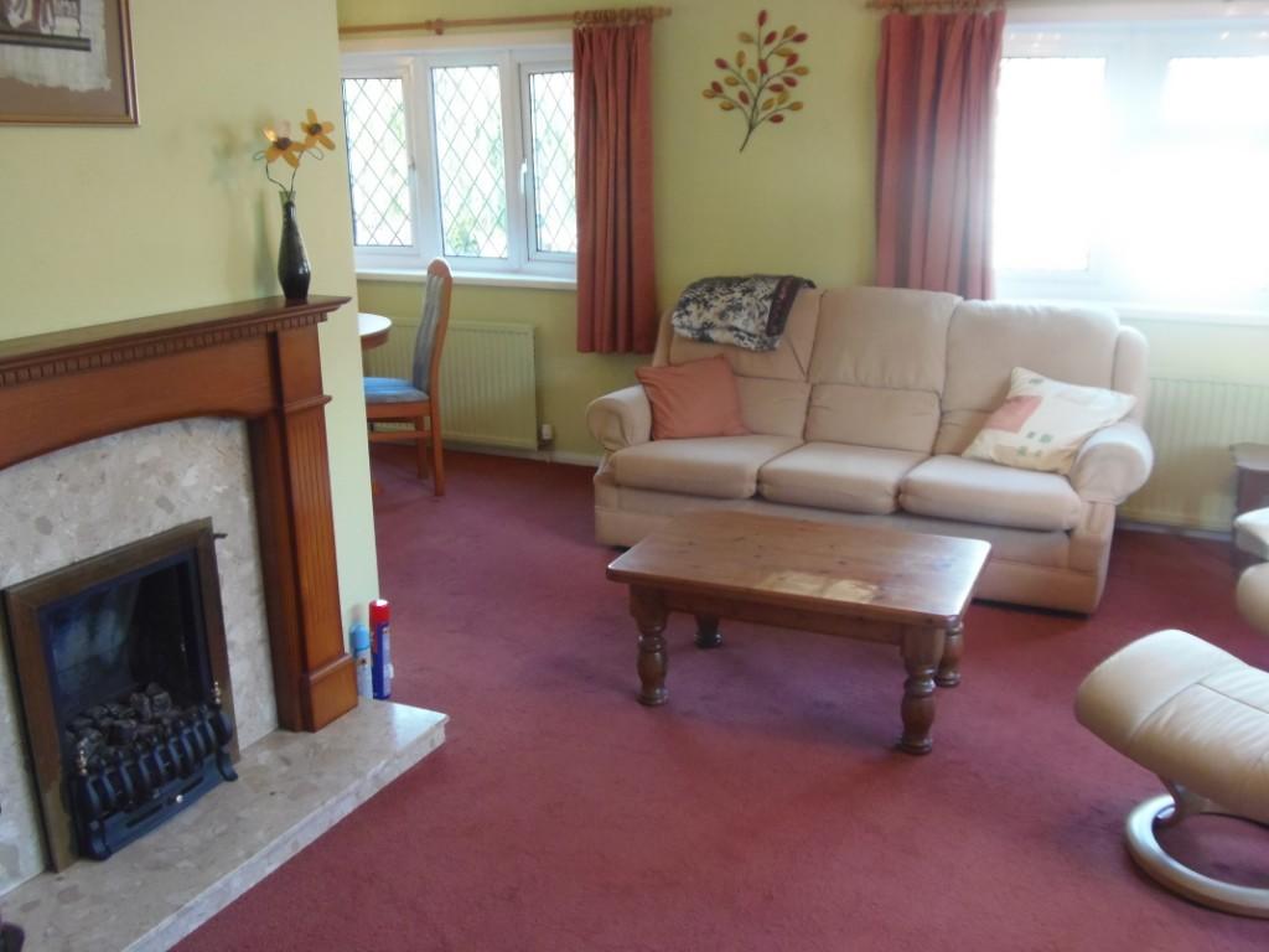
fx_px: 1100
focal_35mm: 30
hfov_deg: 60.0
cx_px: 634
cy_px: 476
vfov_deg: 46.8
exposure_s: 1/30
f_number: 3.2
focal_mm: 5.5
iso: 320
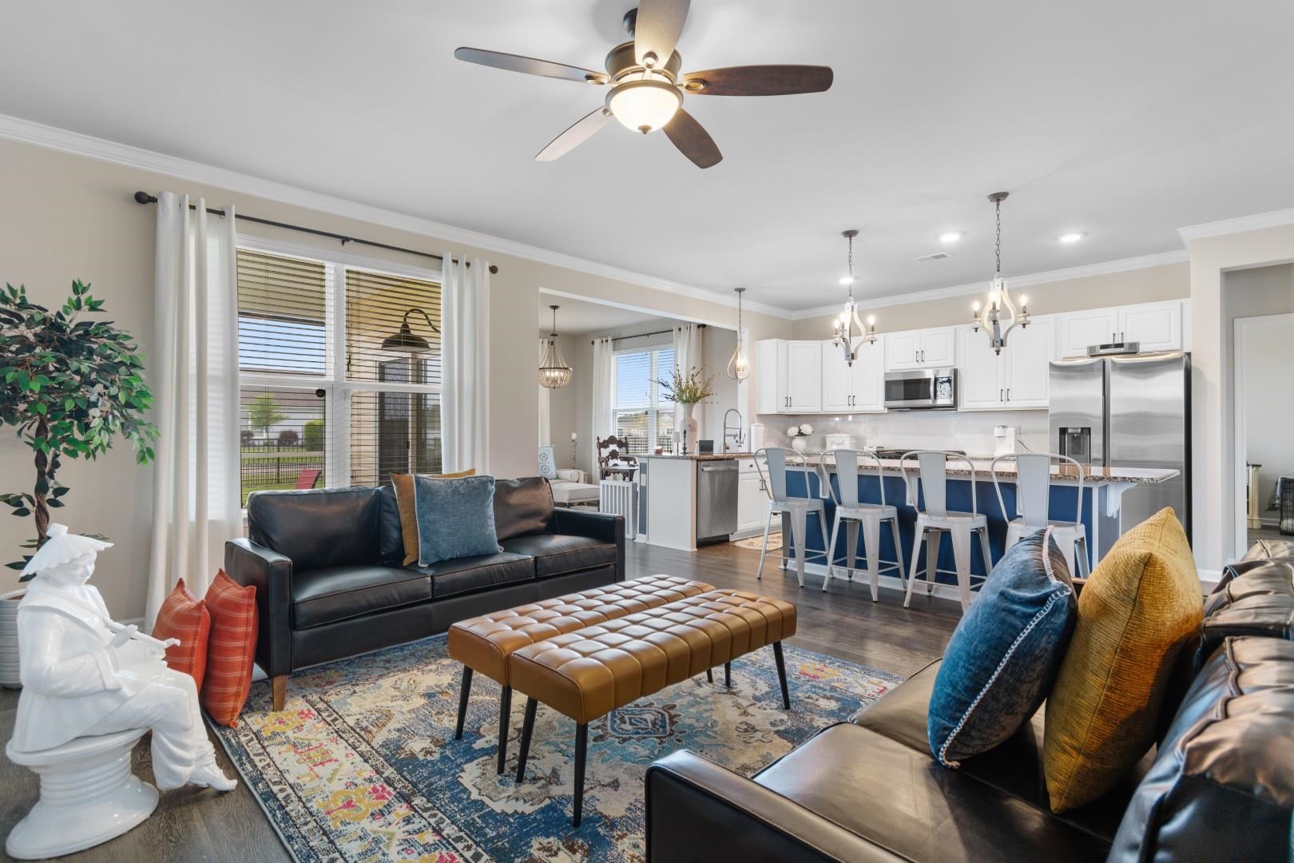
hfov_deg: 93.3
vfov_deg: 70.4
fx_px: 611
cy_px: 432
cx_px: 647
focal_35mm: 17
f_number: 4.8
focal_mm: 11.5
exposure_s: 1/8
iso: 100
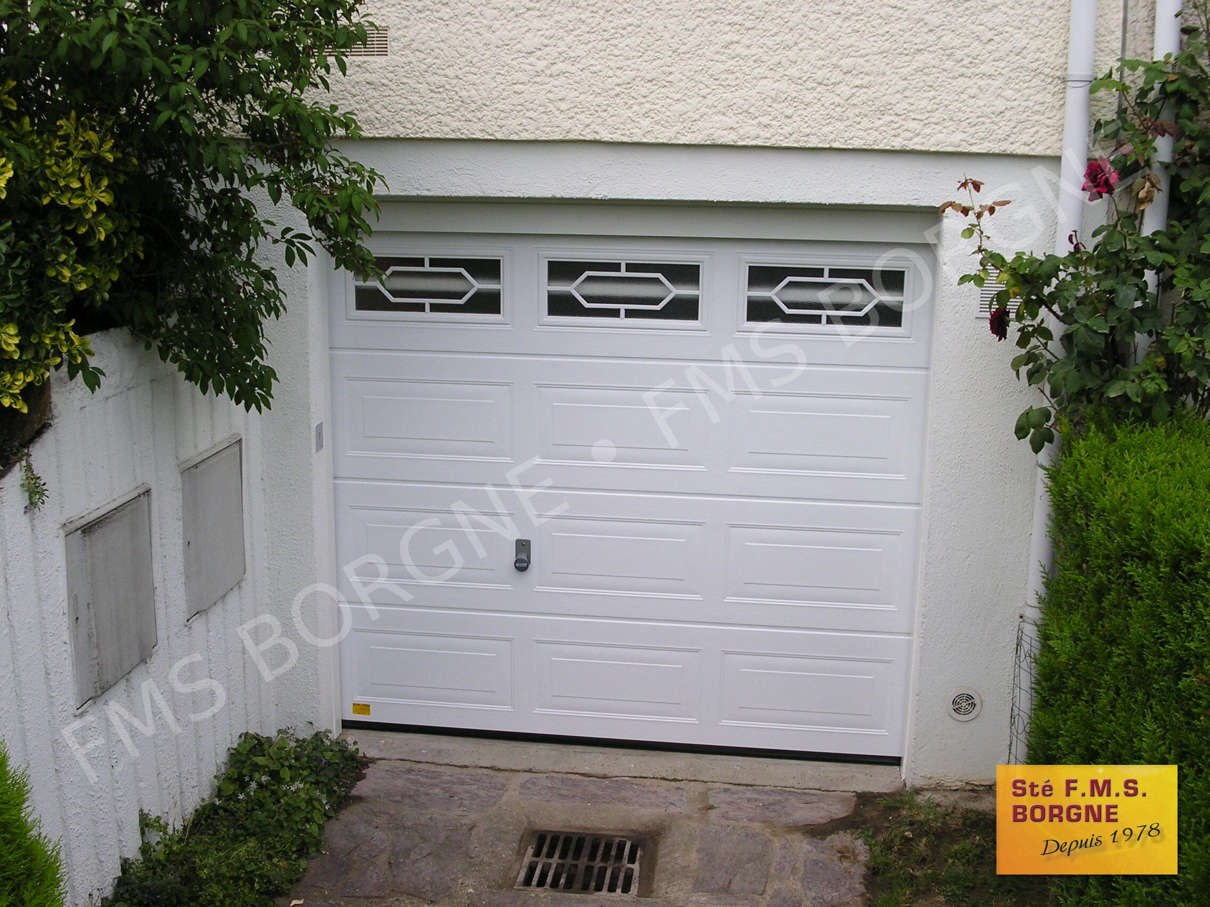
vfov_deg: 37.7
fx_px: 1328
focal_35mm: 38
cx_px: 605
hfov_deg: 49.0
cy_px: 454
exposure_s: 1/180
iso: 100
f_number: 5.6
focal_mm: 7.8
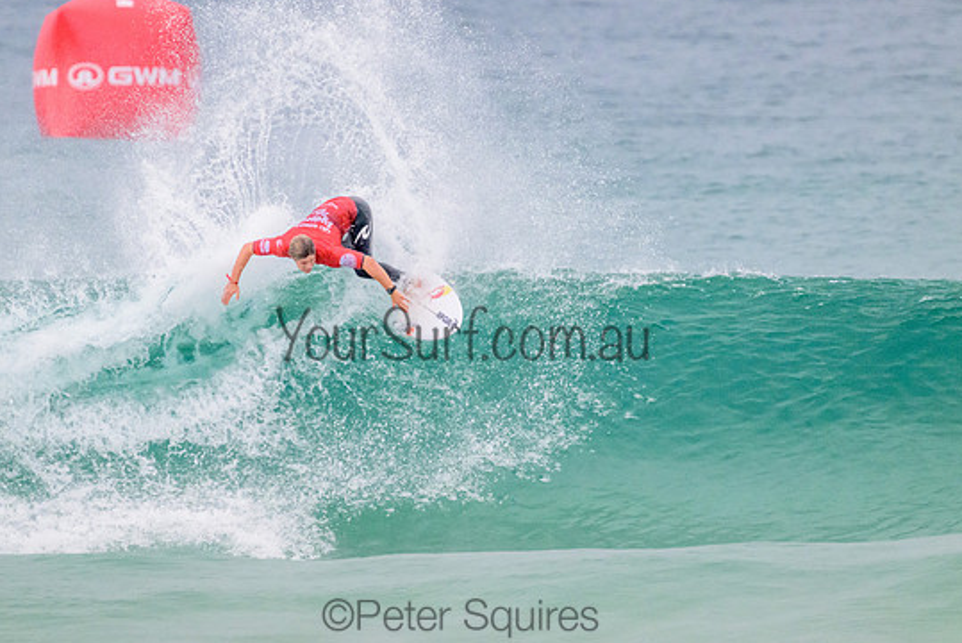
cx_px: 460
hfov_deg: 2.4
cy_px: 319
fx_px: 23019
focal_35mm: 861
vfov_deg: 1.6
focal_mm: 800
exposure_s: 1/2000
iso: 8000
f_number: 11
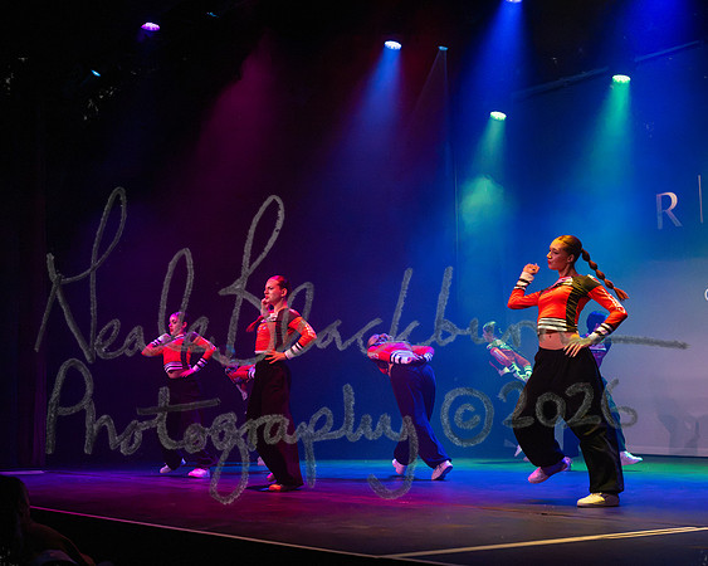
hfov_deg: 33.3
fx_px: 1180
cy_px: 283
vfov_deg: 27.0
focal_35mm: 56
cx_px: 306
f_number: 5
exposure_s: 1/400
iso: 6400
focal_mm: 50
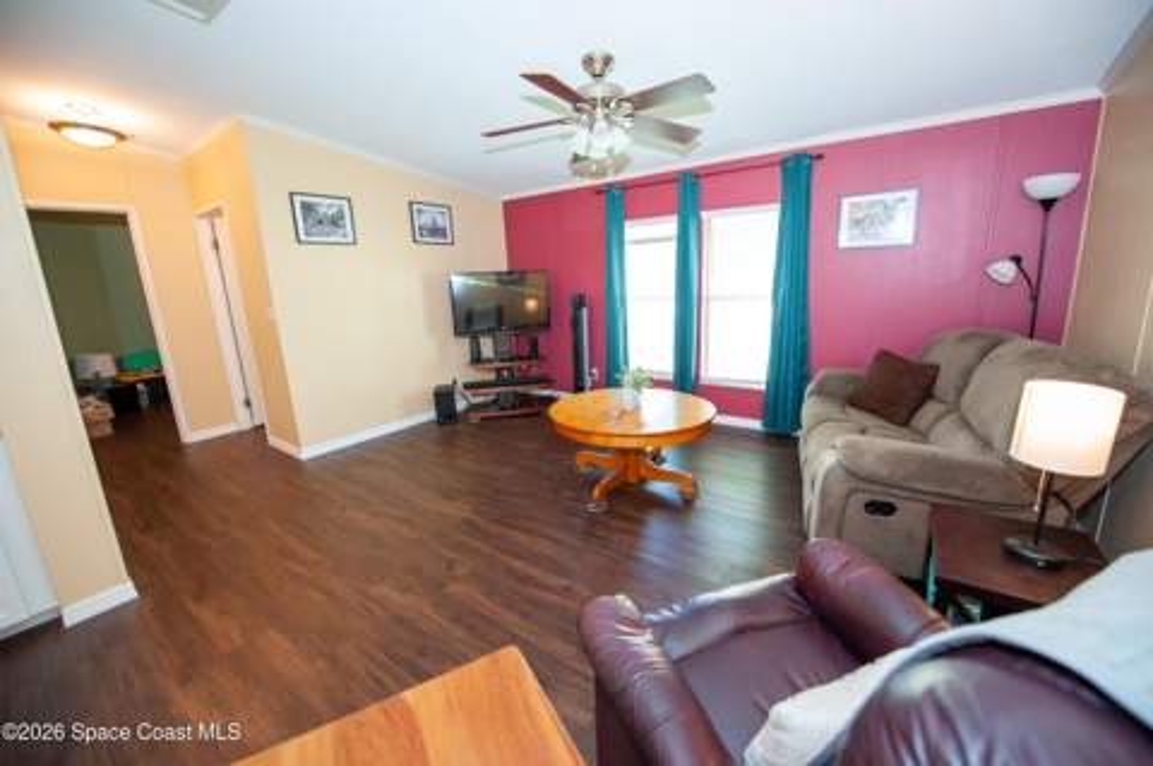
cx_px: 576
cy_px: 383
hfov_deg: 104.3
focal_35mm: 14
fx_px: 448
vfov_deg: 81.1
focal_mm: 14
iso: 1250
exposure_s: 1/200
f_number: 3.2
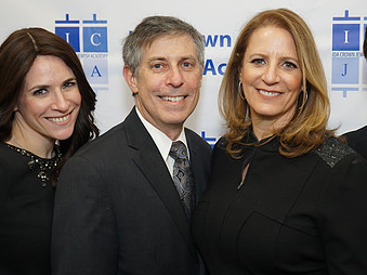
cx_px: 222
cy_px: 107
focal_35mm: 56
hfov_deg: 34.2
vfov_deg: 26.0
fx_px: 594
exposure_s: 1/60
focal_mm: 34
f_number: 4.5
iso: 800
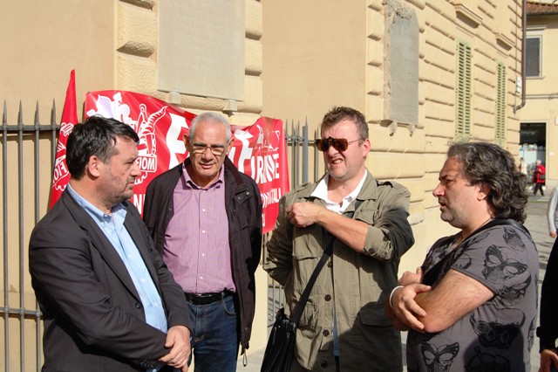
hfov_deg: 38.9
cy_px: 186
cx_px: 279
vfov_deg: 26.5
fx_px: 790
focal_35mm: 51
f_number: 10
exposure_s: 1/400
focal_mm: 34
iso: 200
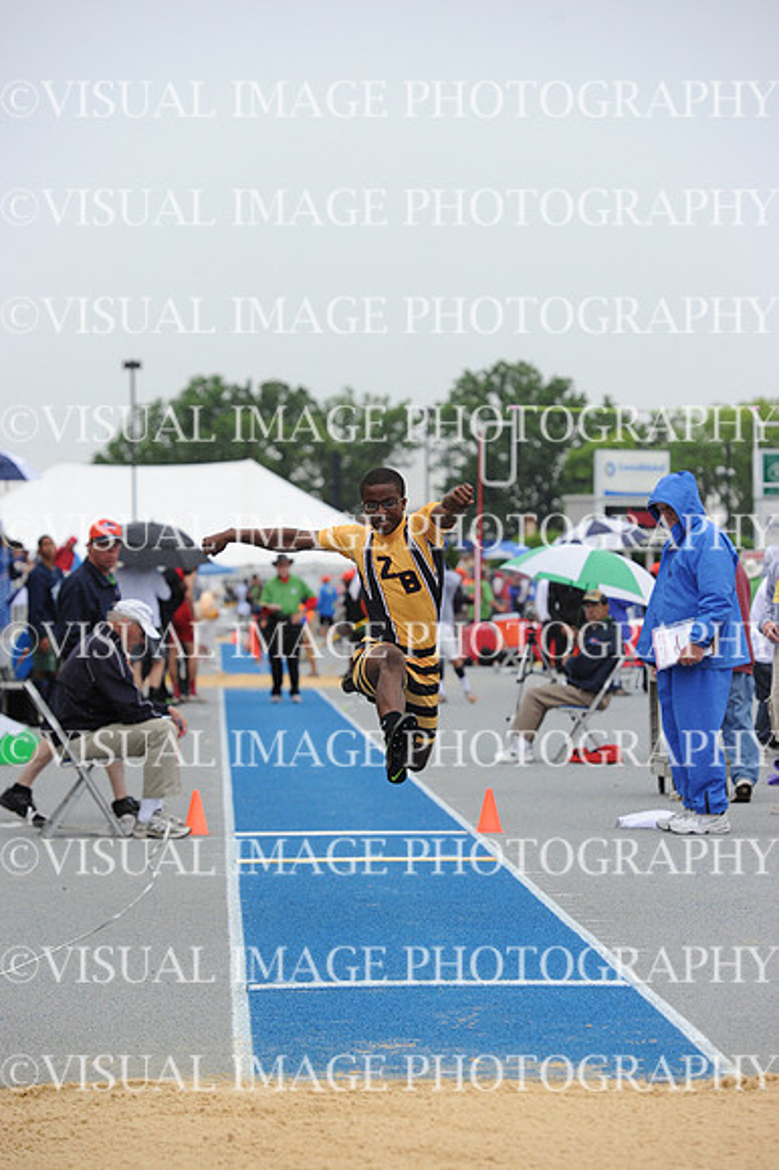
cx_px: 390
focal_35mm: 145
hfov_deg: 9.5
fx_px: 4712
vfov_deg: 14.2
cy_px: 585
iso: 1600
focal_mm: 145
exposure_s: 1/2000
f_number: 5
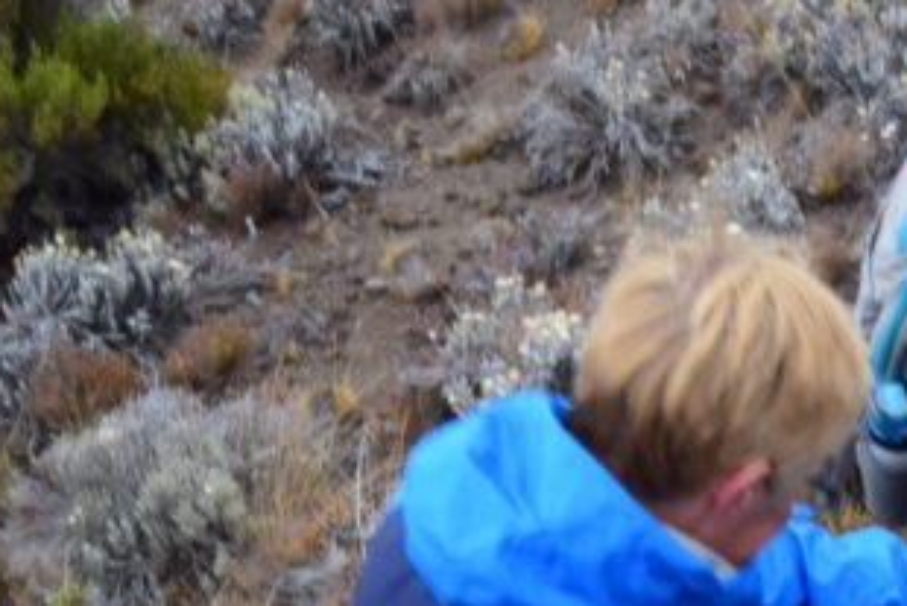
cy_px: 976
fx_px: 2747
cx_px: 995
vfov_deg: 11.9
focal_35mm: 109
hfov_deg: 18.1
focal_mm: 22
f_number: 18
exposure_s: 1/50
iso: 1000
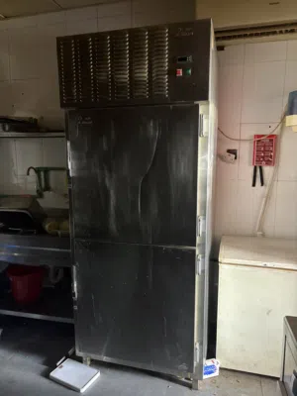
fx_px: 297
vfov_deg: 67.3
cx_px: 148
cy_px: 198
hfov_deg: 53.1
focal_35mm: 26
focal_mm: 5.96
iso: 800
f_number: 1.6
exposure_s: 1/30
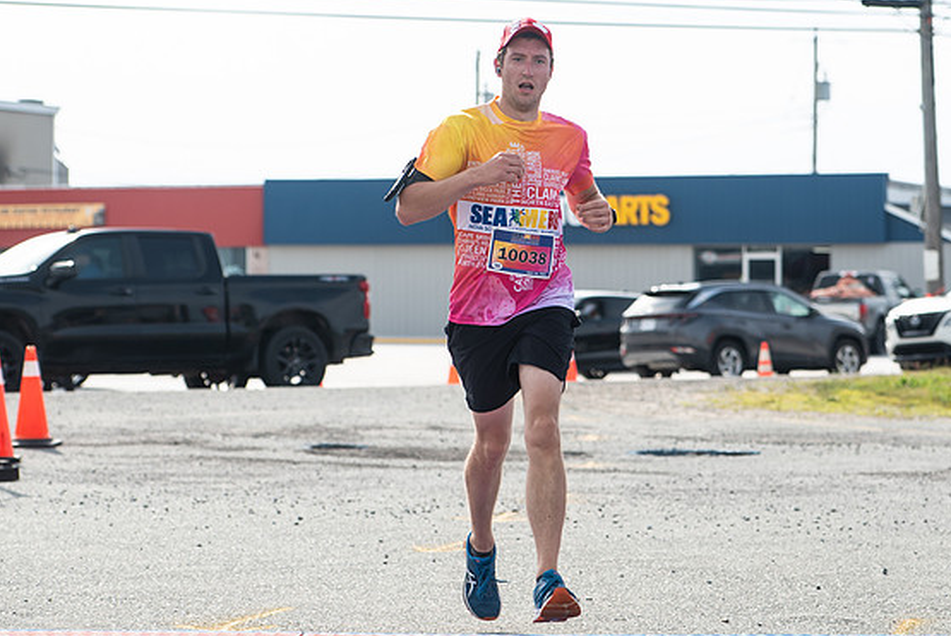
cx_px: 481
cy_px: 177
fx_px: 3410
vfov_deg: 10.6
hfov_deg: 15.9
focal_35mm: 129
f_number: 4.5
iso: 250
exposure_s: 1/1600
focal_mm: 86
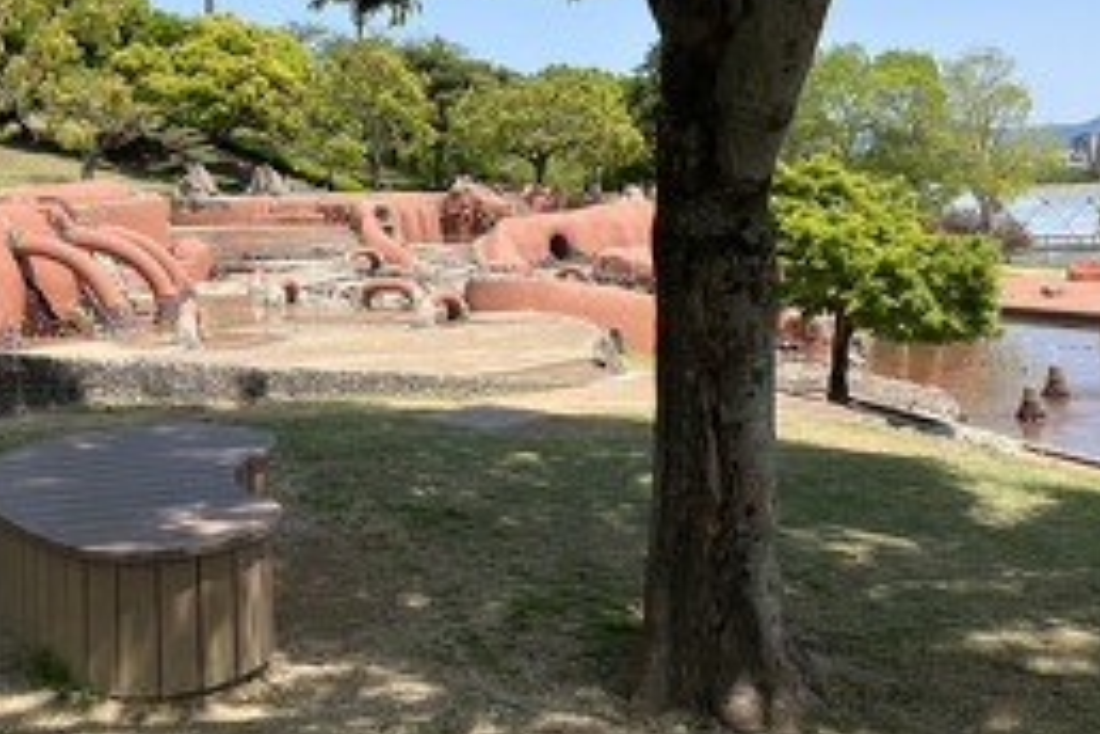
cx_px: 576
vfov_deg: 31.2
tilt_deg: +0.2
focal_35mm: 42
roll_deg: +2.5
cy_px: 162
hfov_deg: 46.4
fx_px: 1283
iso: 50
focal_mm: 5.1
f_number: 1.6
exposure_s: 1/2513
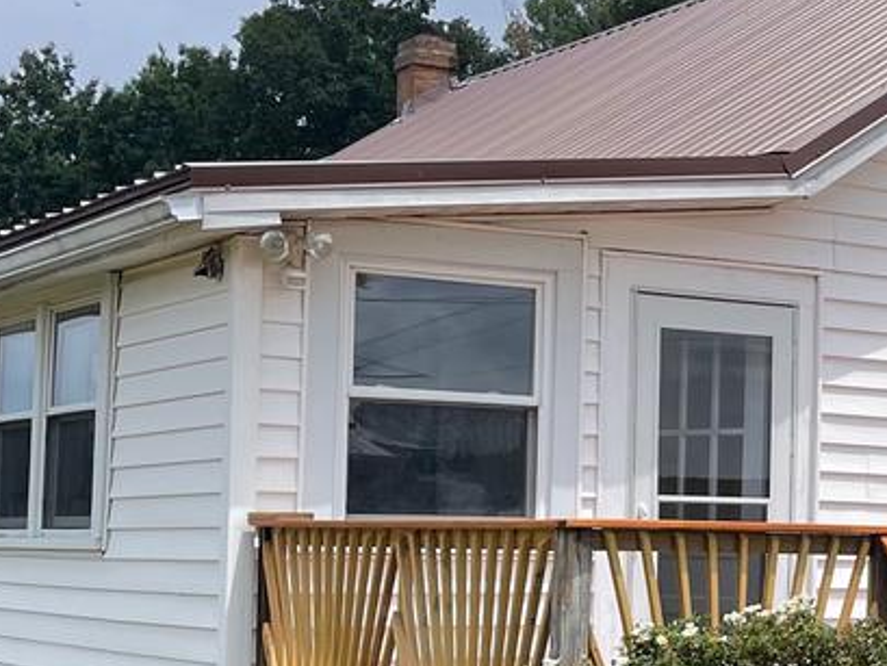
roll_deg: -1.4
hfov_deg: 20.9
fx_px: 2256
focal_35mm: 88
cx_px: 1026
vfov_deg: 16.7
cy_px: 501
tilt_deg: +1.3
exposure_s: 1/4049
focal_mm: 5.1
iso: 32
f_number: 1.6
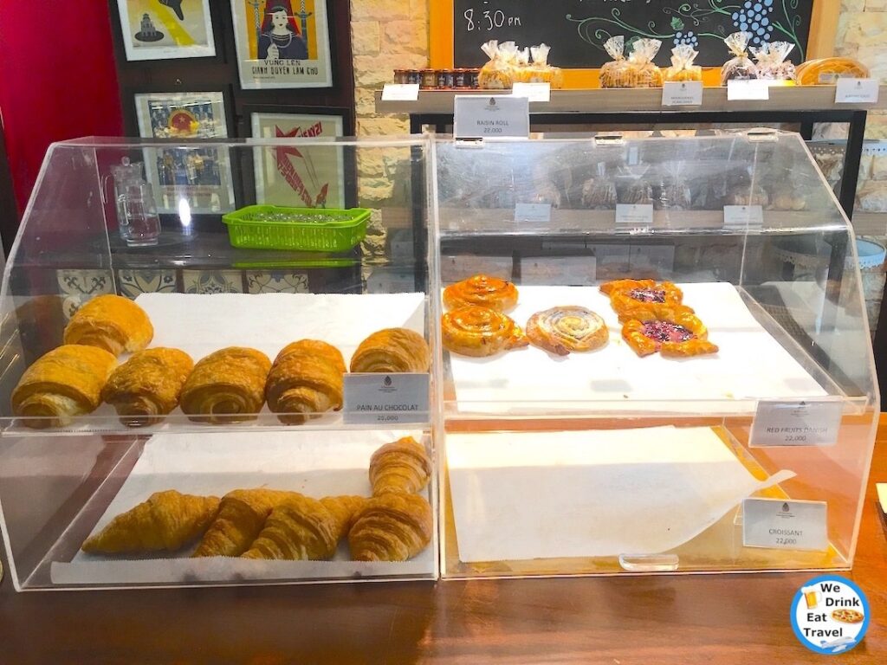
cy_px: 332
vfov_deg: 48.2
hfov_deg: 61.7
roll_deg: +0.0
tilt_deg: -18.1
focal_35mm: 29
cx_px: 444
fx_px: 743
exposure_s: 1/17
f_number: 2.2
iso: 32
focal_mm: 4.15
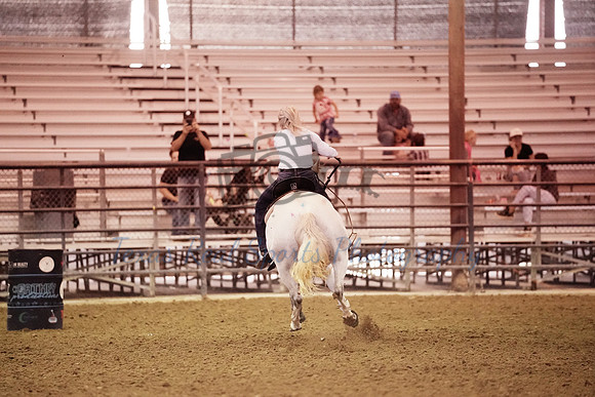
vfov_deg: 6.9
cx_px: 298
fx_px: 3306
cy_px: 198
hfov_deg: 10.3
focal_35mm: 200
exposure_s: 1/800
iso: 16000
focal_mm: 200
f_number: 2.8
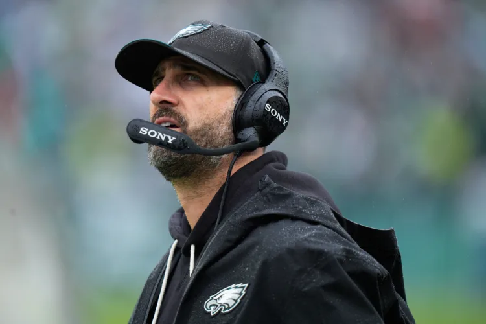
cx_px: 243
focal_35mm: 400
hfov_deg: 5.2
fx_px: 5400
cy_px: 162
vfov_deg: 3.4
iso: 1000
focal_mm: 400
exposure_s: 1/2500
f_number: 2.8
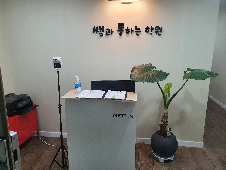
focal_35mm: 26
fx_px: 170
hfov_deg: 67.3
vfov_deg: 53.1
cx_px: 113
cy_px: 85
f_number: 2.4
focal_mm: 4.3
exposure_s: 1/120
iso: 320
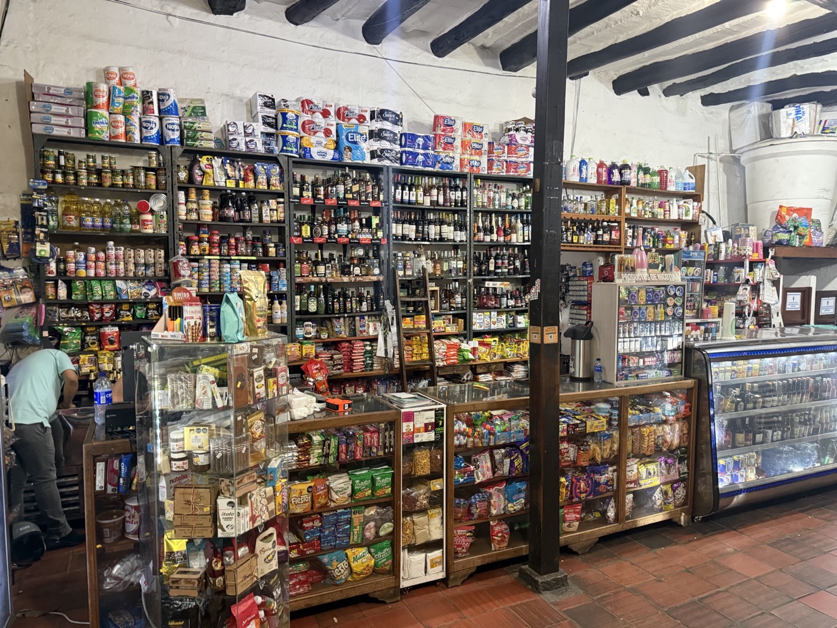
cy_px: 314
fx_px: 580
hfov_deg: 71.6
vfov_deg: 56.8
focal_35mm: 24
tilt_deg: -2.9
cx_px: 418
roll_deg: -0.1
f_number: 1.78
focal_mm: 6.76
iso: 500
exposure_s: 1/60
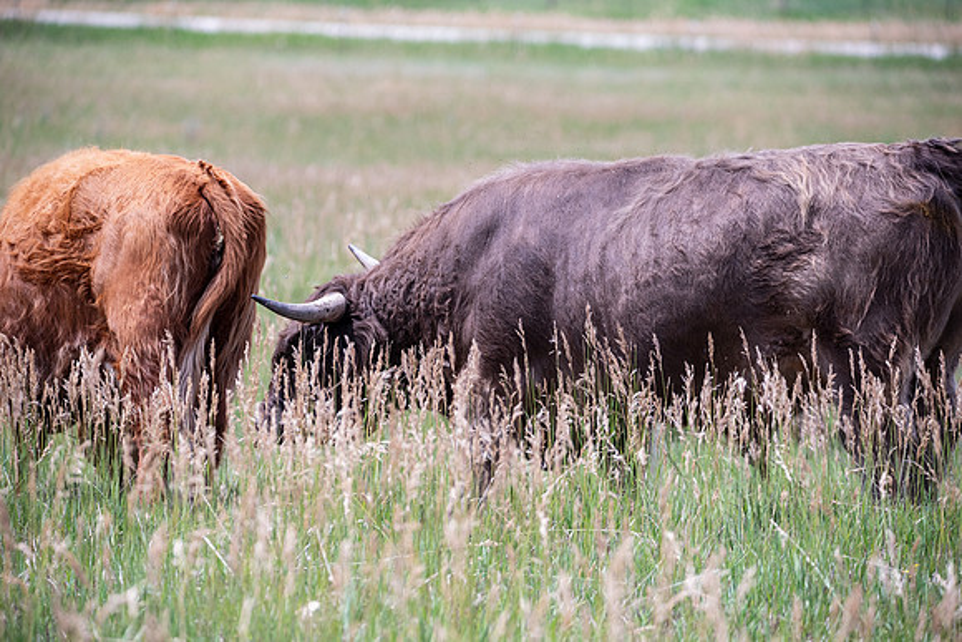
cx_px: 481
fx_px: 7751
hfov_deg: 7.1
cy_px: 321
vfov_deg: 4.7
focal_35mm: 290
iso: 800
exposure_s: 1/1600
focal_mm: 290
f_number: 6.3
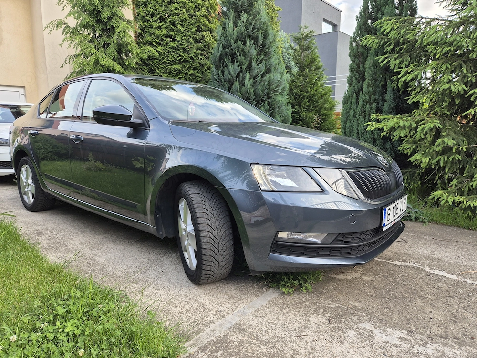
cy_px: 179
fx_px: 317
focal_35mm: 23
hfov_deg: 73.9
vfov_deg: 58.9
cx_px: 238
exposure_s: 1/180
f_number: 1.8
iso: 32
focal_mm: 5.4
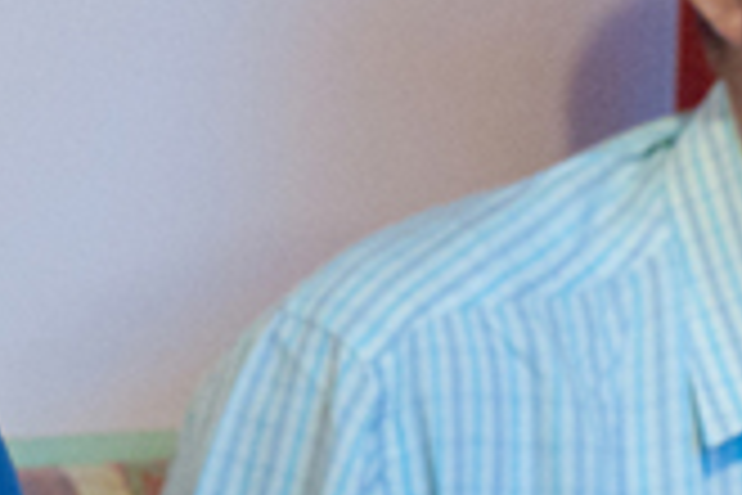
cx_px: 216
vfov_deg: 7.1
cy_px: 144
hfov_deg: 10.6
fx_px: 3998
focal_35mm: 194
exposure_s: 1/60
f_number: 8
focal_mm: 50
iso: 6400
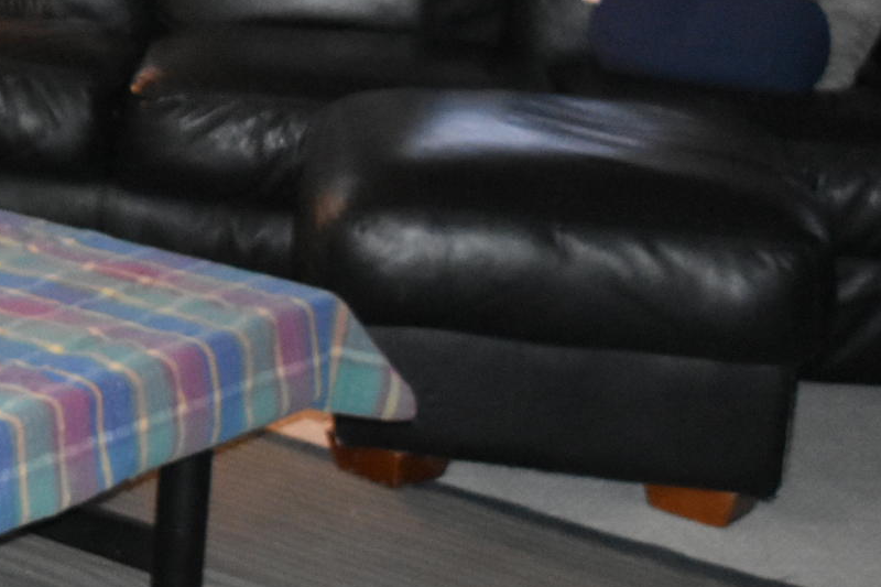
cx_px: -567
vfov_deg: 10.0
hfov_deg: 13.9
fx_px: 3303
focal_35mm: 135
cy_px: -155
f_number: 4
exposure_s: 1/60
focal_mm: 24
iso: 3200
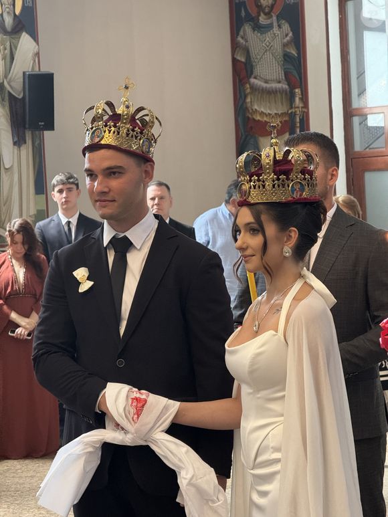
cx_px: 194
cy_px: 258
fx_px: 1793
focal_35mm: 120
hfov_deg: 12.4
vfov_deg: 16.4
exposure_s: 1/50
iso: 250
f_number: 2.8
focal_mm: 15.66
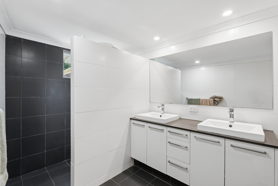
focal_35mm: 16
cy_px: 93
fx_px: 127
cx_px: 139
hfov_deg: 95.0
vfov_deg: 72.1
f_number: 7.1
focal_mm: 16.5
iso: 640
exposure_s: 1/40
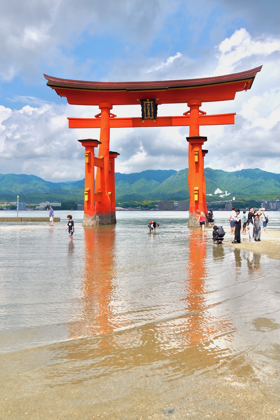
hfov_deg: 36.9
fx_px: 420
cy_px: 210
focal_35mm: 36
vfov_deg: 53.1
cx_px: 140
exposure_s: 1/800
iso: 100
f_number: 5.6
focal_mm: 36
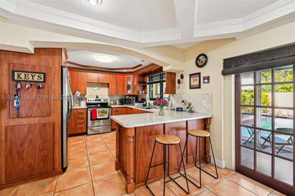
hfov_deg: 100.4
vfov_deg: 77.2
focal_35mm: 15
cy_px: 98
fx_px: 123
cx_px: 148
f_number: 5.6
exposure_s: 1/15
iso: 360
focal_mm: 15
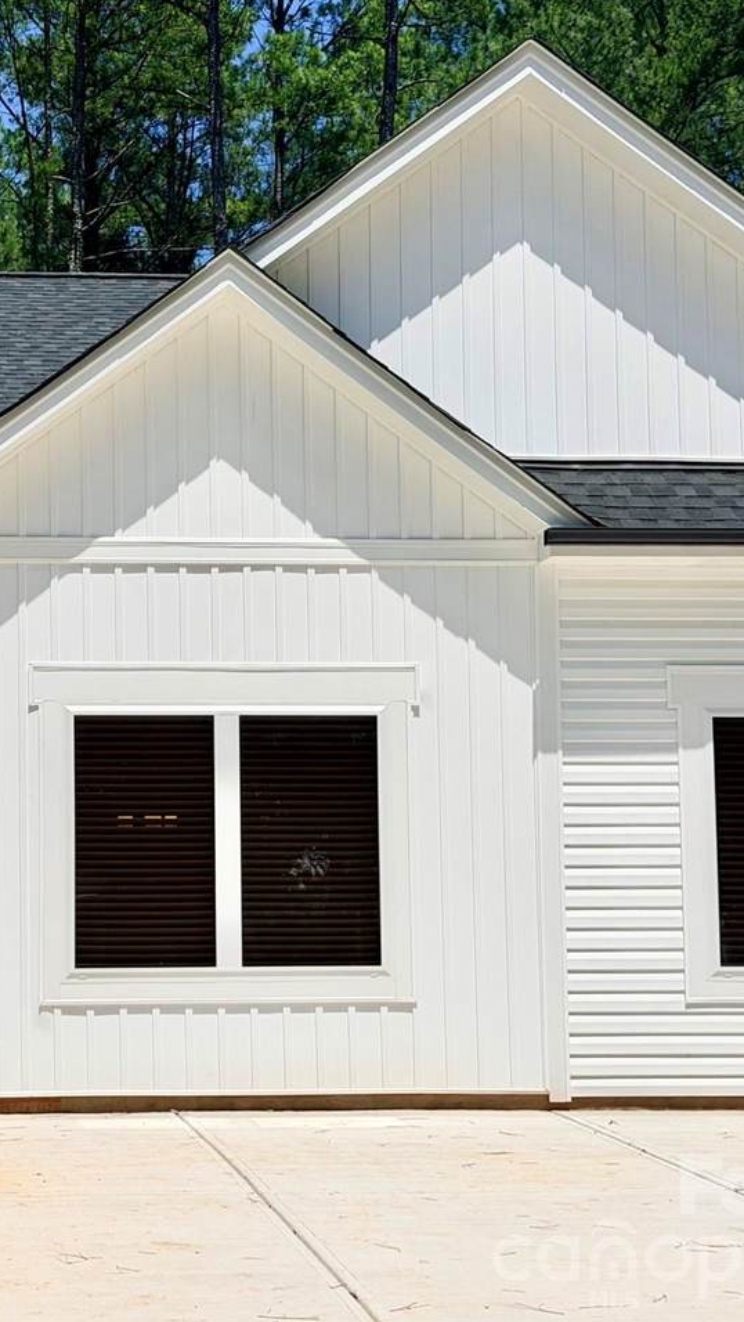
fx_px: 2454
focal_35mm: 70
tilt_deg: +5.3
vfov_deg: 30.1
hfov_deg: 17.1
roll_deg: -1.7
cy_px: 660
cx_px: 127
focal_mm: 6.76
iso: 64
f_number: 1.78
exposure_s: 1/9901
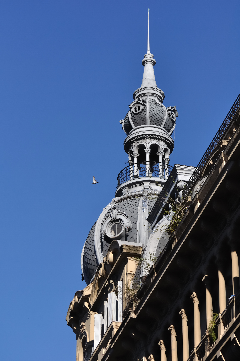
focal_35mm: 135
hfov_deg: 10.1
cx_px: 120
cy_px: 180
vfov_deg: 15.2
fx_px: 1353
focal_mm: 90
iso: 320
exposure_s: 1/2500
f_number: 5.6
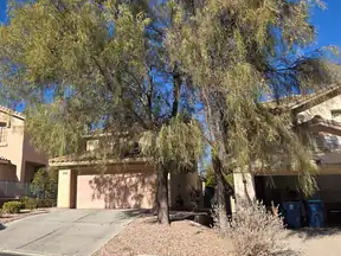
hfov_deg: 55.9
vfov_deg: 44.1
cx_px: 120
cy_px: 120
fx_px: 315
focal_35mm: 32
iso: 25
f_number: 1.8
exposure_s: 1/1632
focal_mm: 5.4
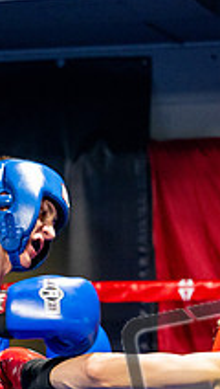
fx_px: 1476
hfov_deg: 8.5
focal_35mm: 143
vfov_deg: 14.8
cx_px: 126
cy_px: 350
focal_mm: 50
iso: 4000
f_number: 2
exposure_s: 1/1000
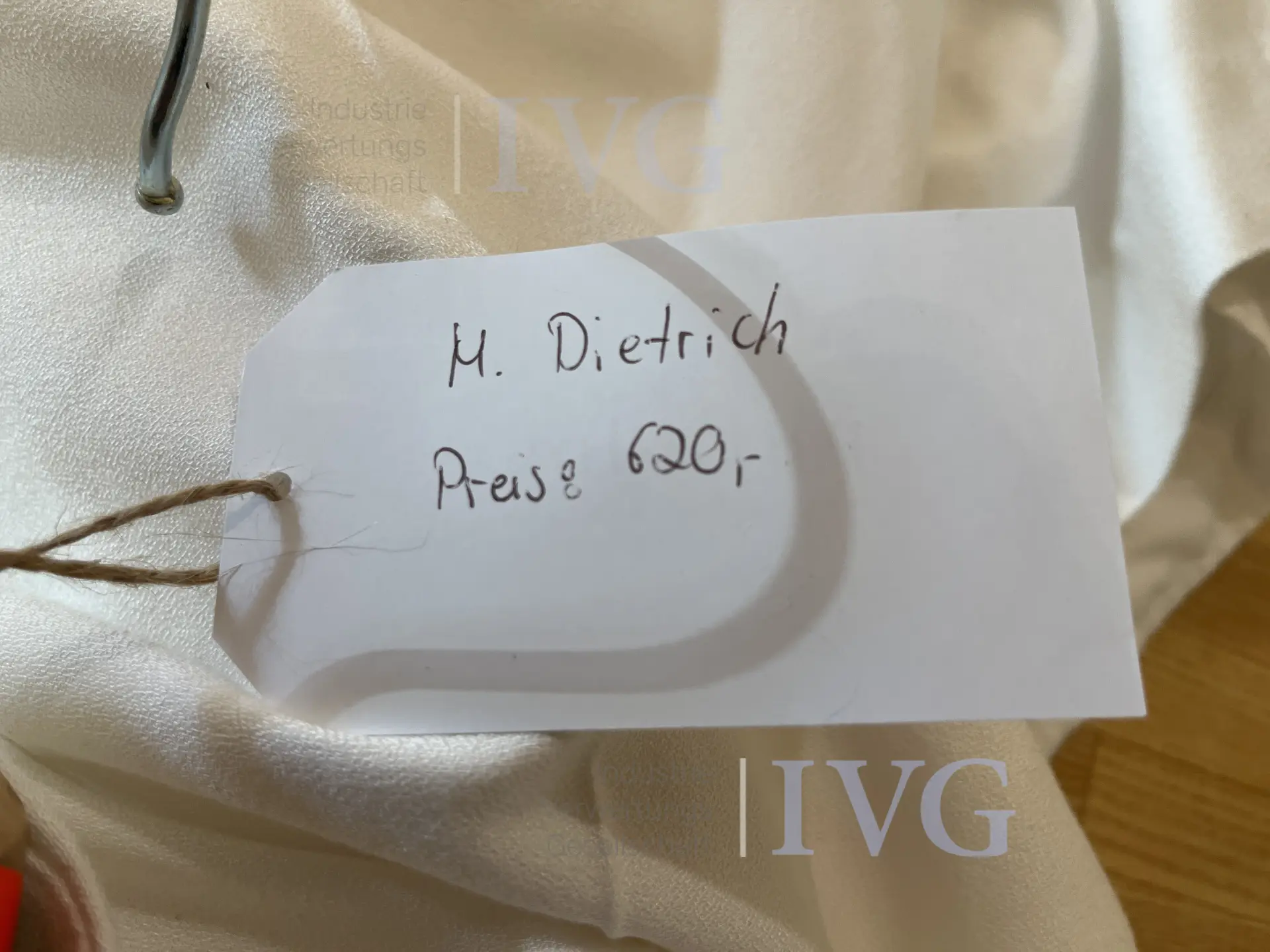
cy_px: 476
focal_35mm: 26
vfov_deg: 53.1
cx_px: 635
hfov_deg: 67.3
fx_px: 954
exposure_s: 1/100
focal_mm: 5.1
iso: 100
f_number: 1.6
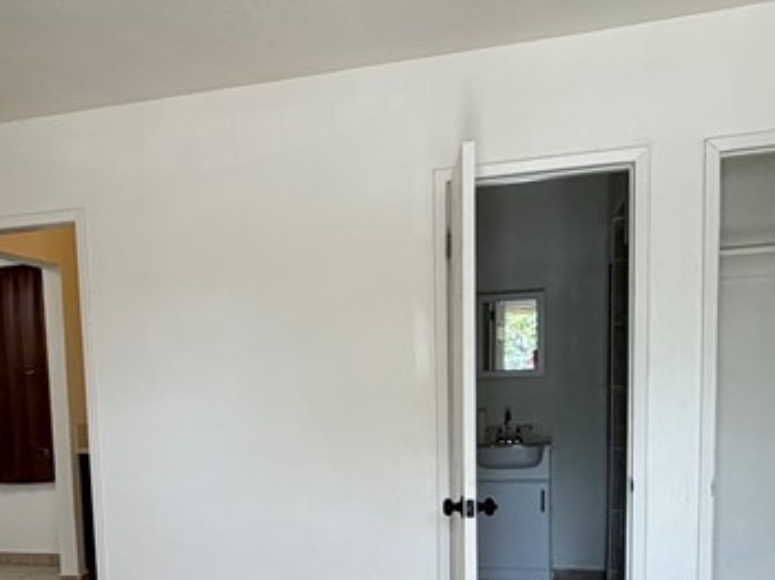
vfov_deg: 33.8
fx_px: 917
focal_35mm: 41
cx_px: 188
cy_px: 485
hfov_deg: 44.2
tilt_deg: -6.7
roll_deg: +3.1
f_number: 2.2
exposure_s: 1/121
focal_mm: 2.22
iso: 80
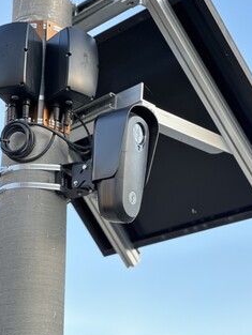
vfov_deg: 22.7
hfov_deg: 17.2
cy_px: 159
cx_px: 122
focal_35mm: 86
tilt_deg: +24.9
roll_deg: -0.6
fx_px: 834
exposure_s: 1/121
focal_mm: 9
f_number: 2.8
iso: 100
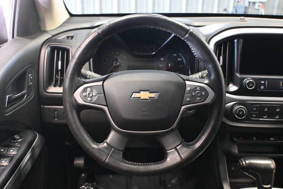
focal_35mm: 36
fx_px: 283
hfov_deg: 53.1
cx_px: 142
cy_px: 94
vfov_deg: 36.8
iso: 8000
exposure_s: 1/60
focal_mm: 24
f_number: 4.2
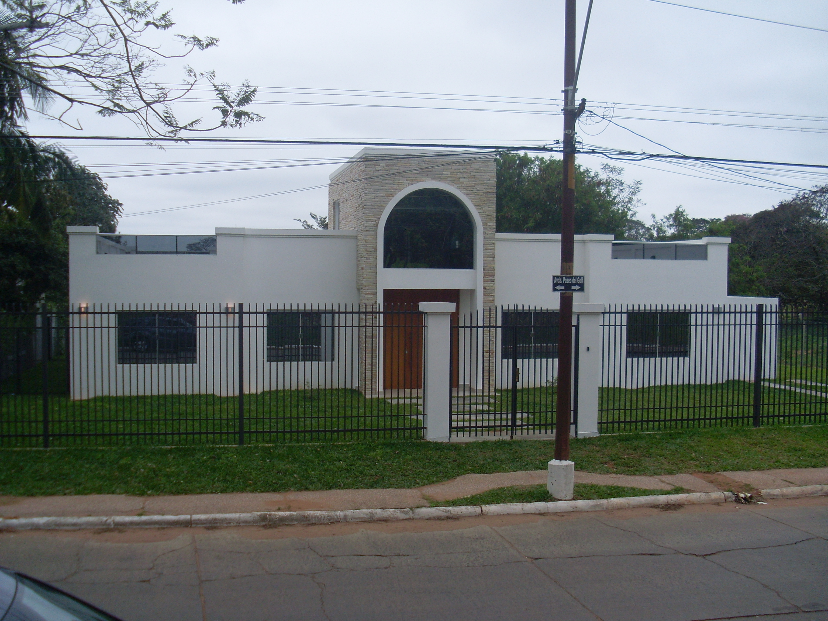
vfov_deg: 37.7
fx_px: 909
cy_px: 310
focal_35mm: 38
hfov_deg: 49.0
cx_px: 414
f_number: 3
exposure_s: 1/500
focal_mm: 6.3
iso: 80
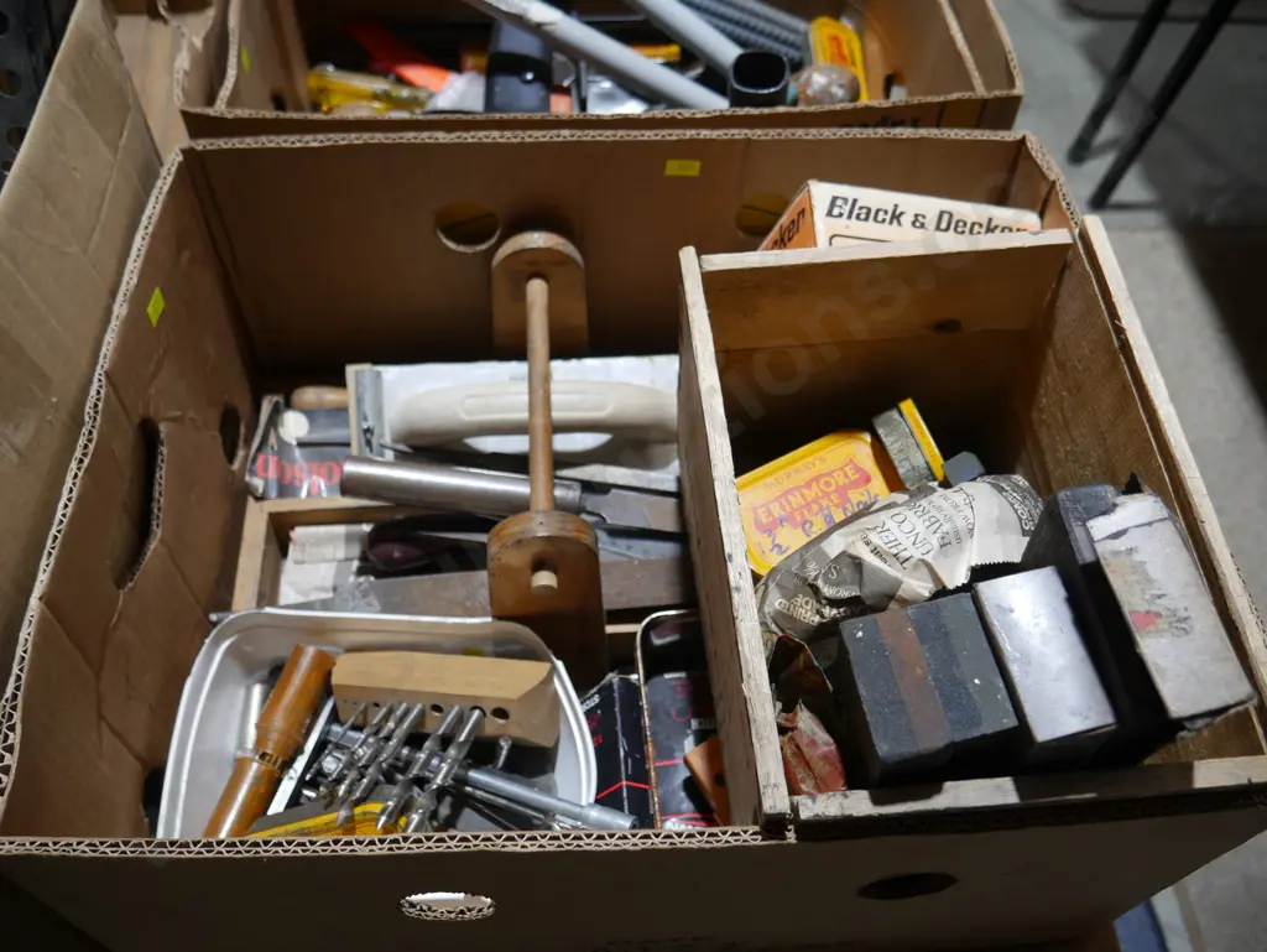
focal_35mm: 28
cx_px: 634
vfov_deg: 49.8
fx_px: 1025
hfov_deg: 63.4
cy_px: 476
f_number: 3.5
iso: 250
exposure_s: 1/60
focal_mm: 14
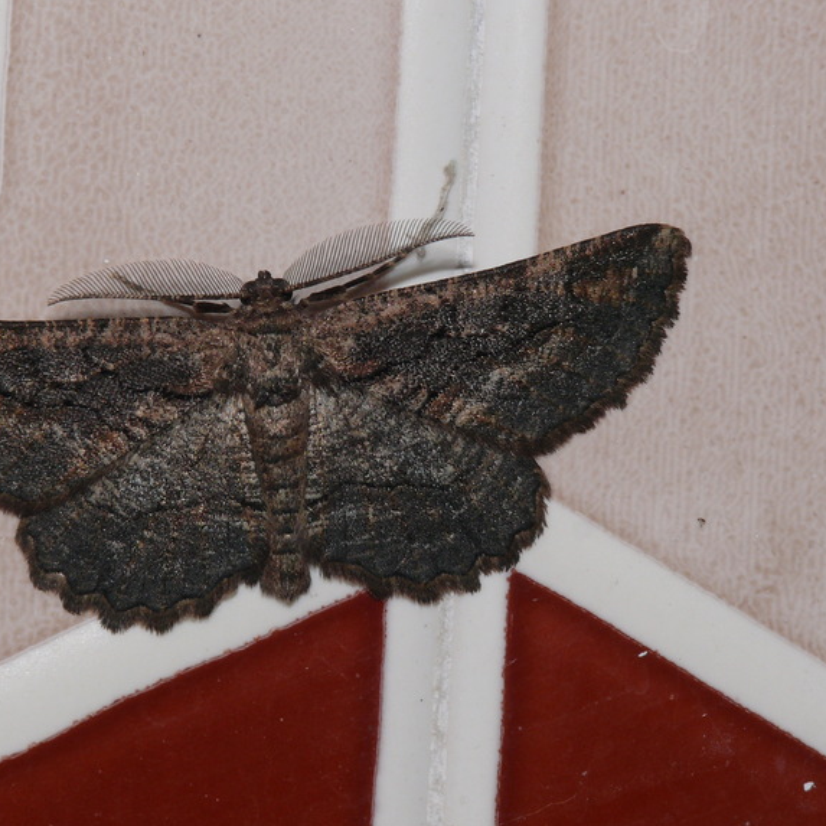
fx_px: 7289
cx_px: 325
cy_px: 425
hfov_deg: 6.5
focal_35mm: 270
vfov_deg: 6.5
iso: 100
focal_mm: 43.4
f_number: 11
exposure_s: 1/640
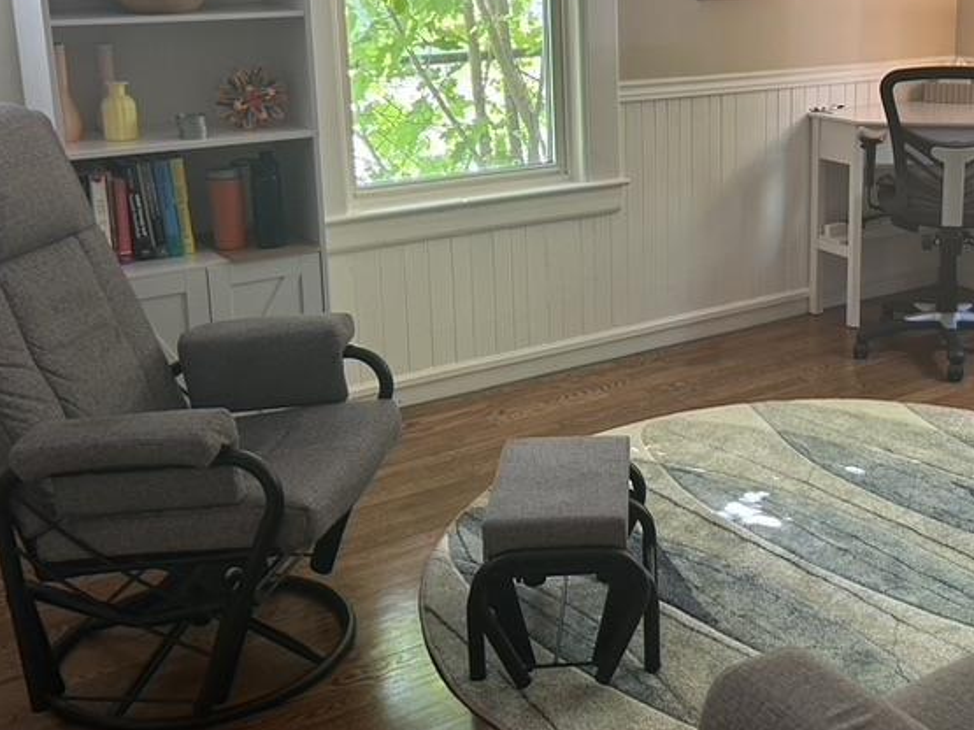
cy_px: 225
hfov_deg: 38.4
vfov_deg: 30.0
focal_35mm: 48
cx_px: 753
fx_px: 1350
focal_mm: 5.7
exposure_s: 1/60
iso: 100
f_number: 1.5
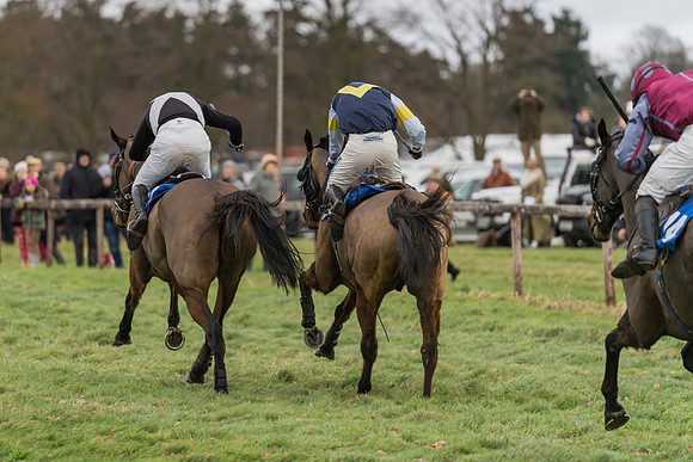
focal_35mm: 247
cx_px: 258
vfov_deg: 5.6
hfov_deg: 8.3
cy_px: 172
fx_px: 4761
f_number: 2.8
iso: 400
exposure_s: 1/1000
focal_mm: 197
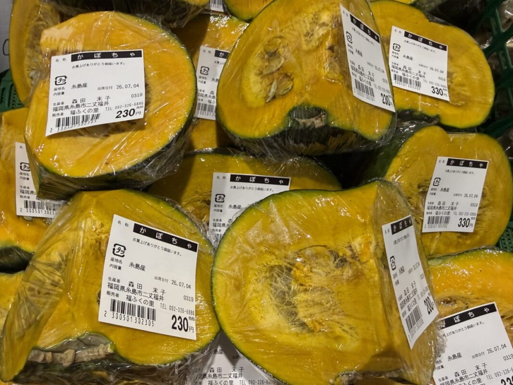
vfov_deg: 56.8
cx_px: 256
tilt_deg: -59.3
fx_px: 356
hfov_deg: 71.6
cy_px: 192
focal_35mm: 24
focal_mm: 2.22
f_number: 2.2
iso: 320
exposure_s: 1/120
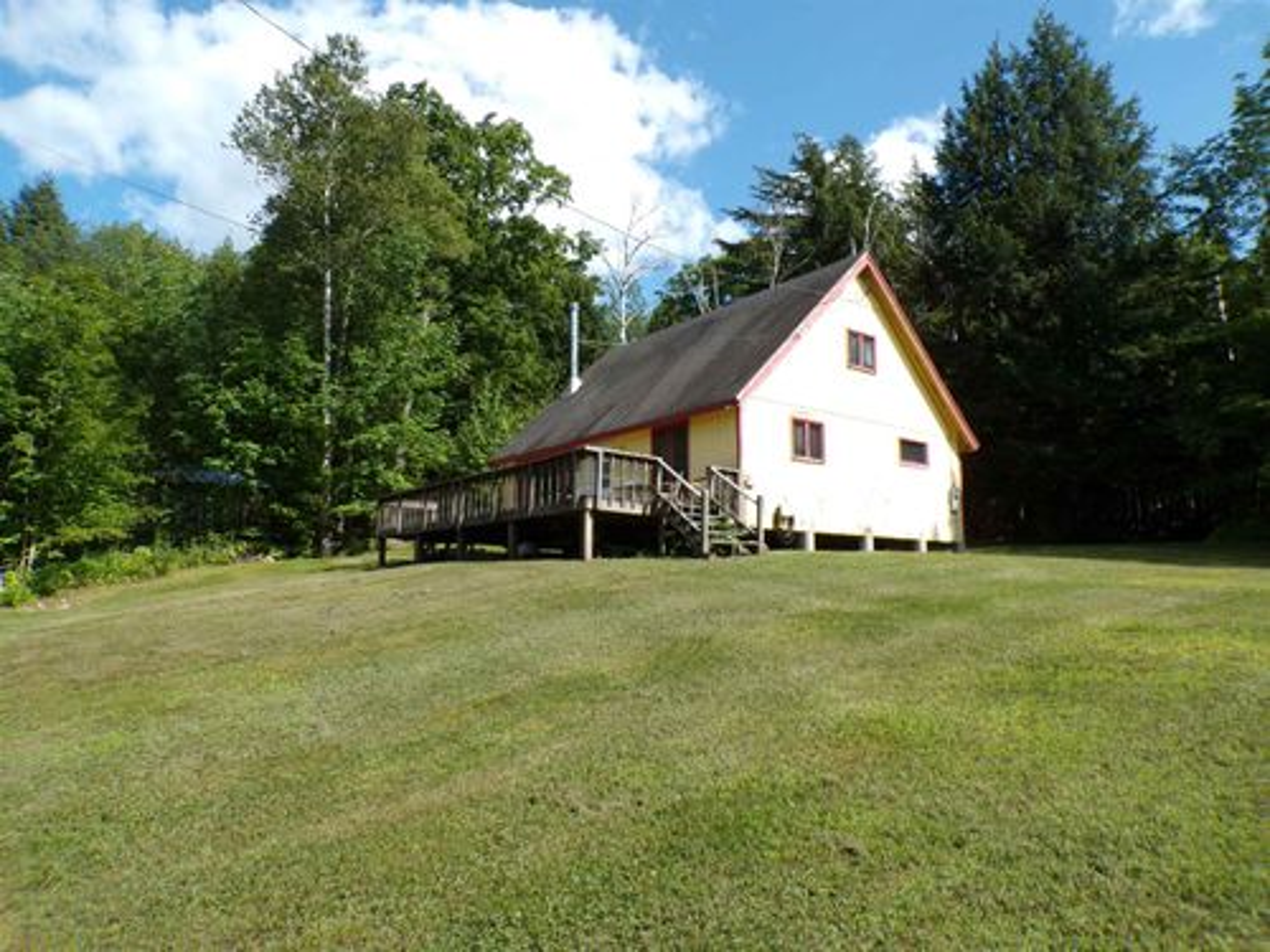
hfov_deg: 71.6
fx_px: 881
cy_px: 476
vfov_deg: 56.8
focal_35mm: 24
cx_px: 635
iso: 100
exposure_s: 1/480
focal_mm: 4.3
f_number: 4.4
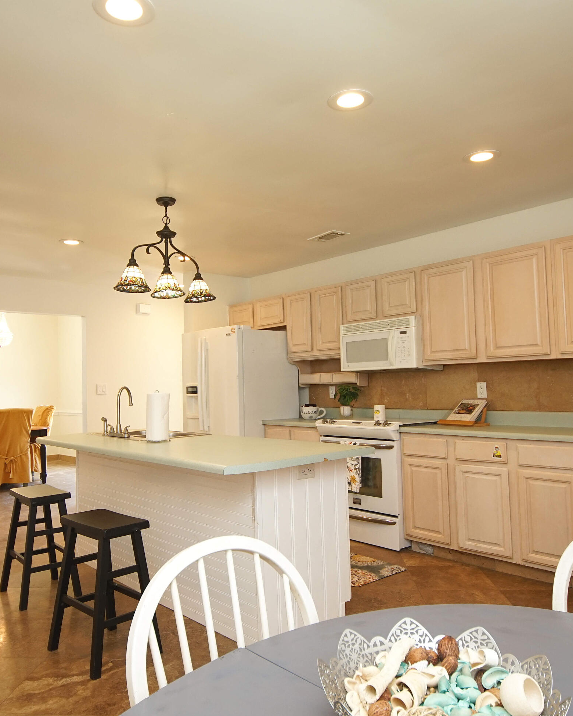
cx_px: 273
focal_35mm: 26
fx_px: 551
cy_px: 364
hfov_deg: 54.9
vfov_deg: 66.0
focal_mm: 12
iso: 640
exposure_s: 1/60
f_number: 4.5
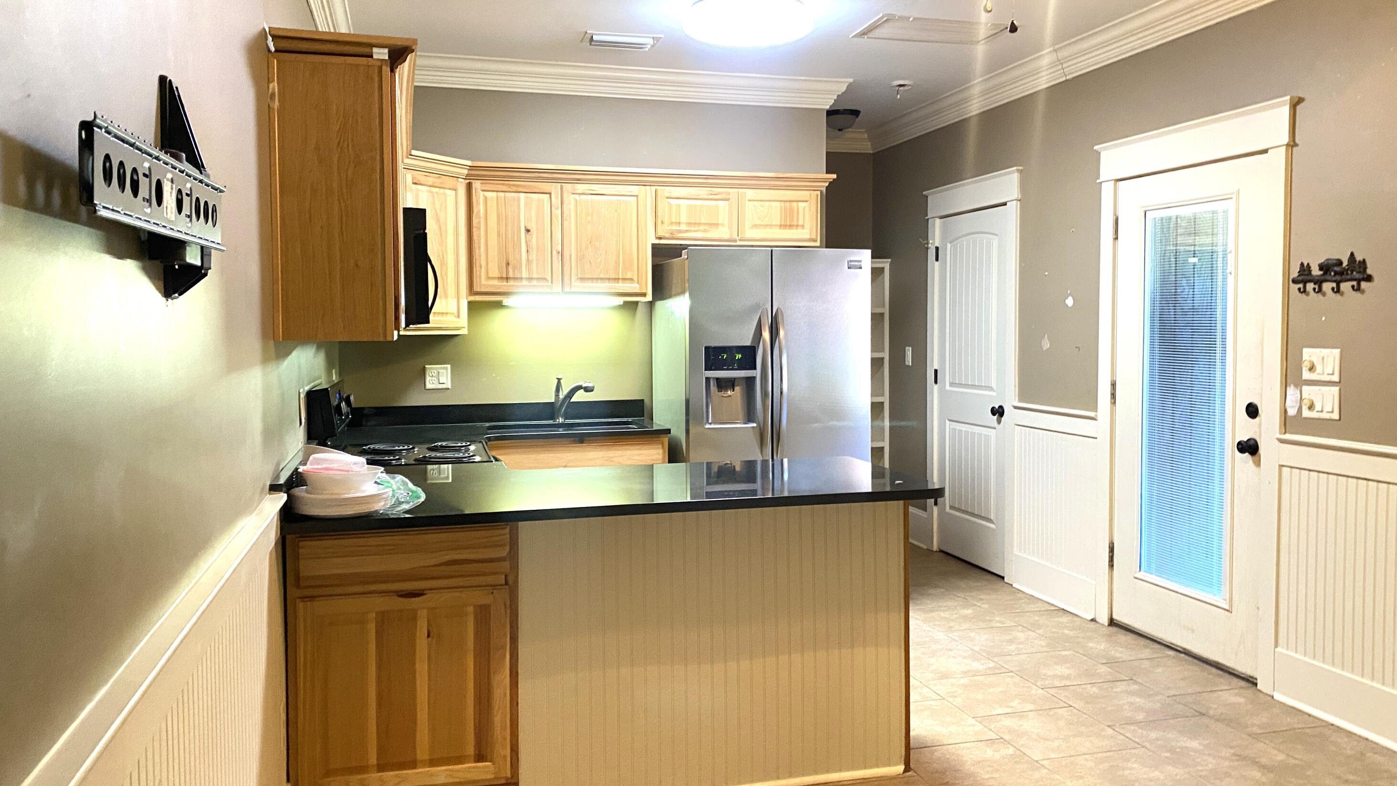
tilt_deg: -1.5
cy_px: 360
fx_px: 1074
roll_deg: +1.1
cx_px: 708
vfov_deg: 40.1
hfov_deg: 66.1
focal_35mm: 29
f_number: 1.8
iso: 500
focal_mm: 4.25
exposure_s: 1/30
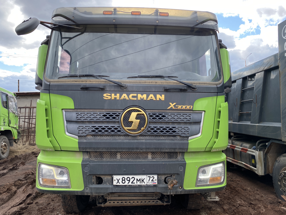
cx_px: 143
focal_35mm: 26
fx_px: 215
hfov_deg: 67.3
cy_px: 108
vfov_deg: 53.1
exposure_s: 1/546
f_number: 1.8
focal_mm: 4.25
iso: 32
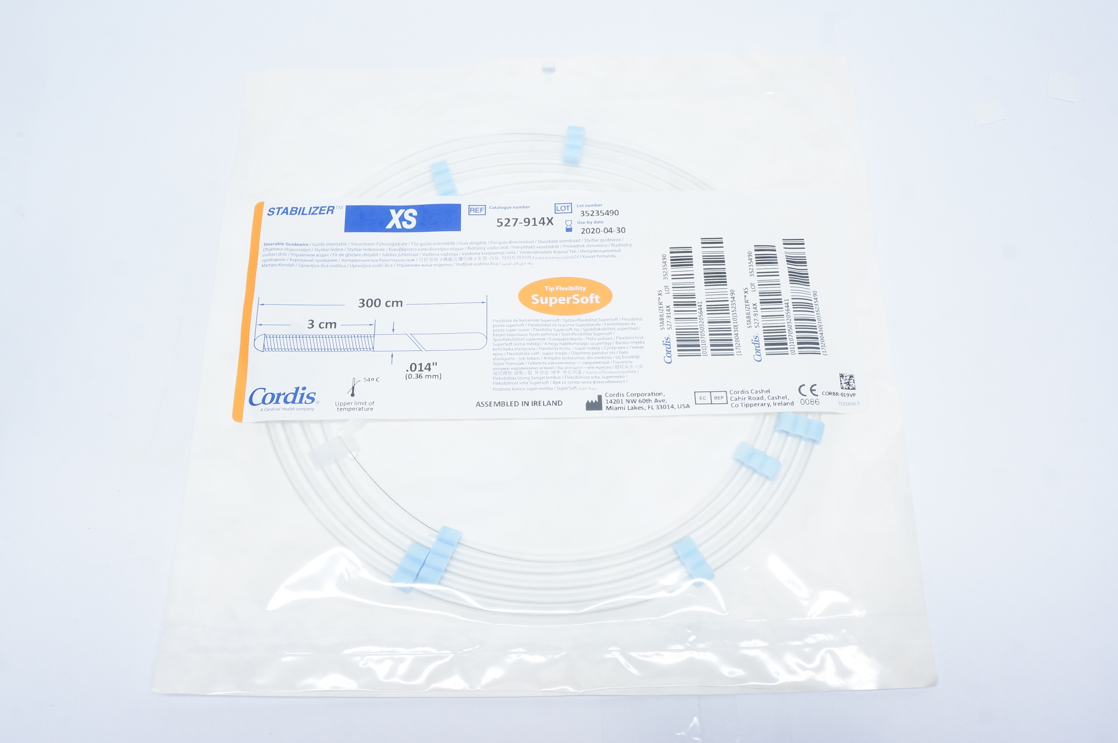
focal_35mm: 30
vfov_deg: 43.5
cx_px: 559
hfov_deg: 62.0
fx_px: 931
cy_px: 372
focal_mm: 20
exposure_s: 1/40
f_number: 10
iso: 1600
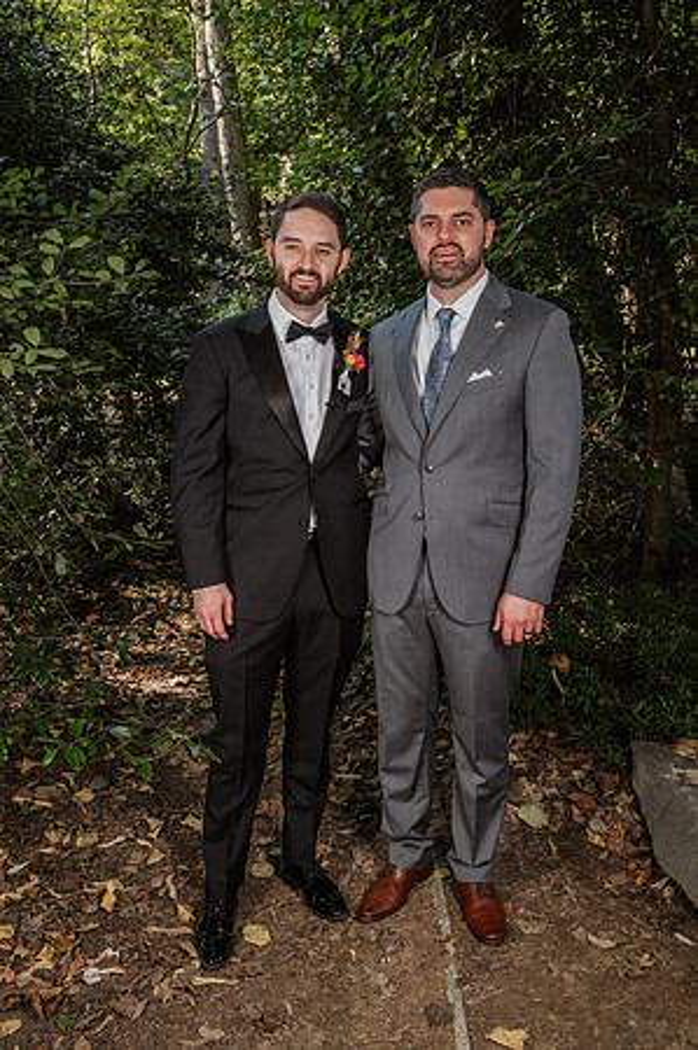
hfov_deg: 40.4
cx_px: 349
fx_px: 947
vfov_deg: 58.0
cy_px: 525
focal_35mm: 32
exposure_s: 1/100
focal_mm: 32.5
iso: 1000
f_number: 9
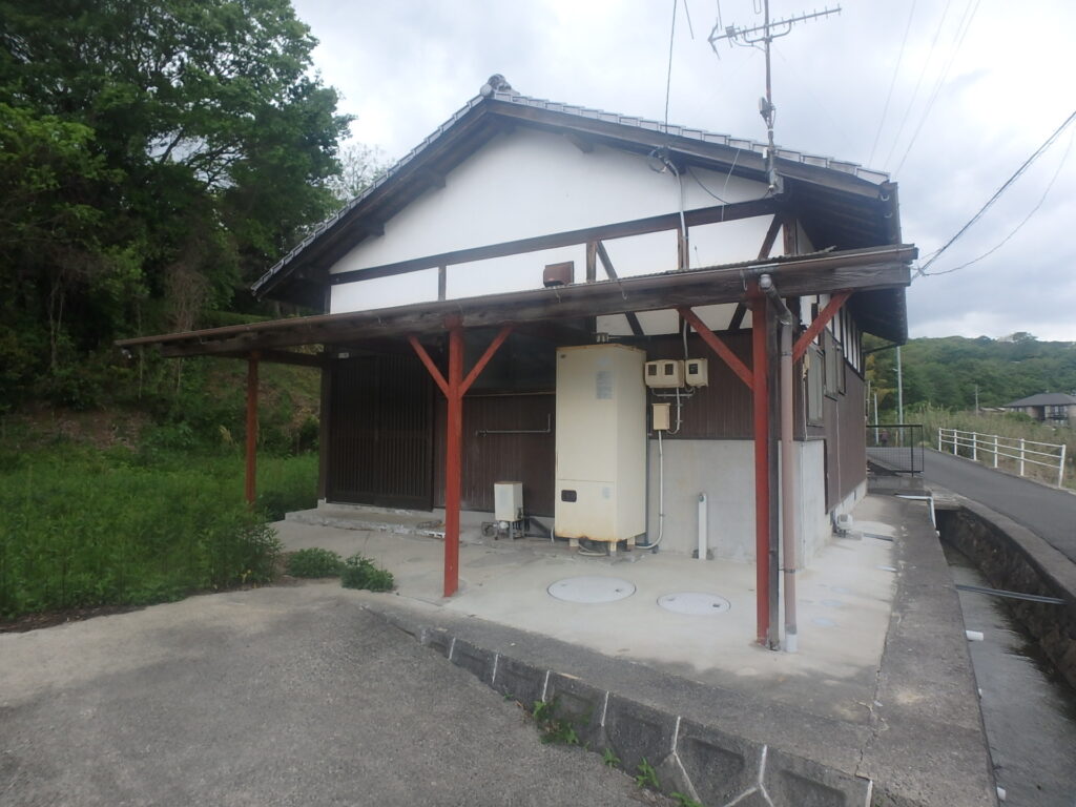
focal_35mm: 21
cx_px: 538
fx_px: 653
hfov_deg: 79.0
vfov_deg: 63.4
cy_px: 404
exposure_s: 1/200
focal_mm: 3.7
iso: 125
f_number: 3.5
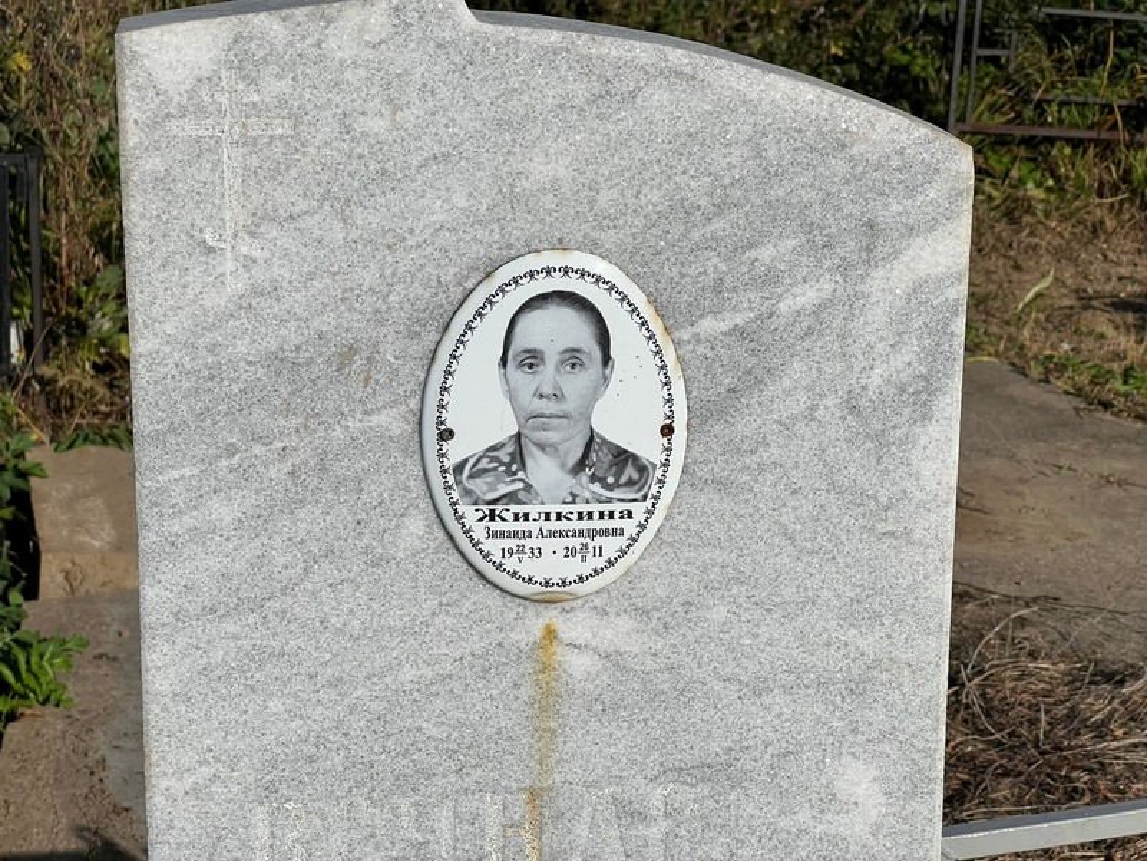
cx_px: 574
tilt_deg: -16.1
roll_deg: -0.8
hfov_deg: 25.3
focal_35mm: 77
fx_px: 2551
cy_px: 430
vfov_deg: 19.1
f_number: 2.8
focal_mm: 9
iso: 32
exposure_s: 1/2370
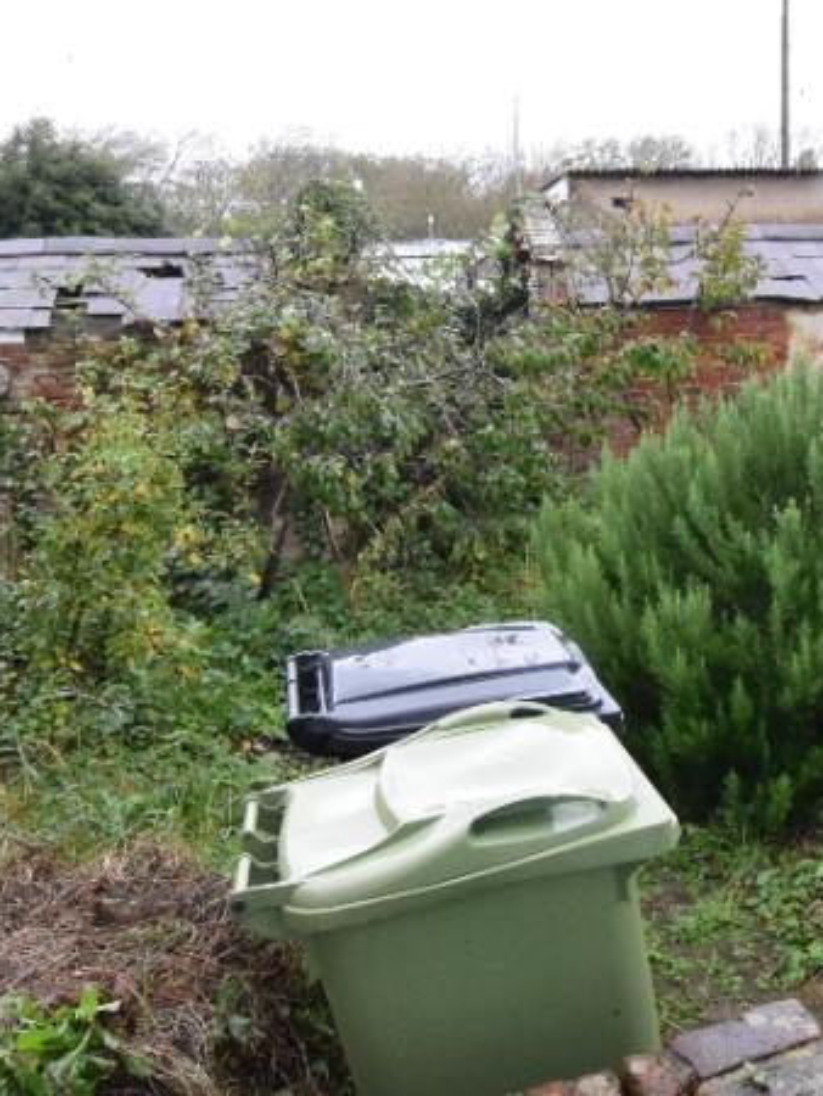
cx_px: 601
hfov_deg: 38.7
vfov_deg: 50.3
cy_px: 369
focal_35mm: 36
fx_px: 1143
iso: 3200
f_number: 9
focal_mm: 11
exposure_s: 1/320
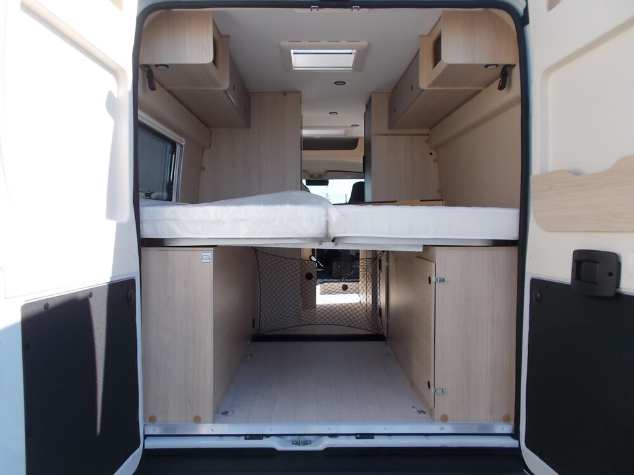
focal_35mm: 26
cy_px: 238
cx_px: 317
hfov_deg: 67.3
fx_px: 476
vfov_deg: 53.1
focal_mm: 4.6
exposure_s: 1/400
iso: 80
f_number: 3.2
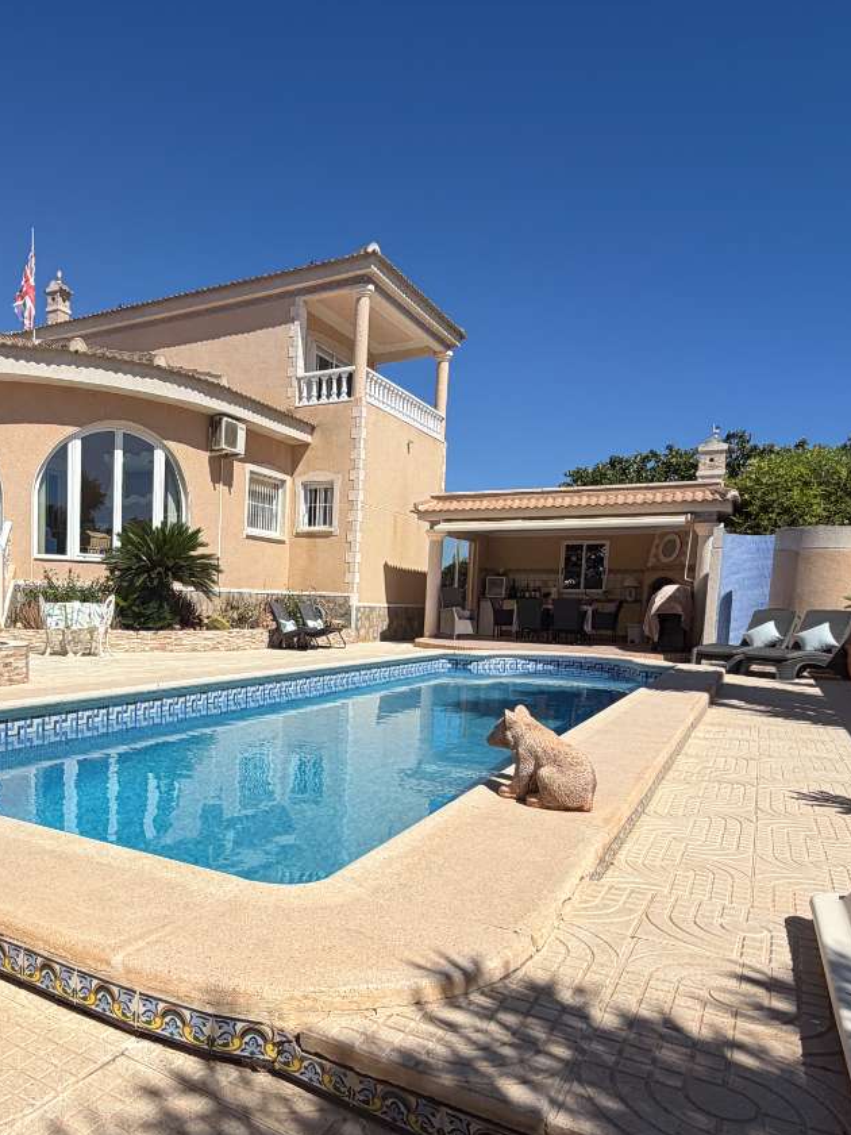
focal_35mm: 25
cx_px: 227
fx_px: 819
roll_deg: -0.9
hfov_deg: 52.8
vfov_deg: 68.8
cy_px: 668
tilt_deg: -4.0
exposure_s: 1/1848
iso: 20
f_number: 2.2
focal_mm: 2.22
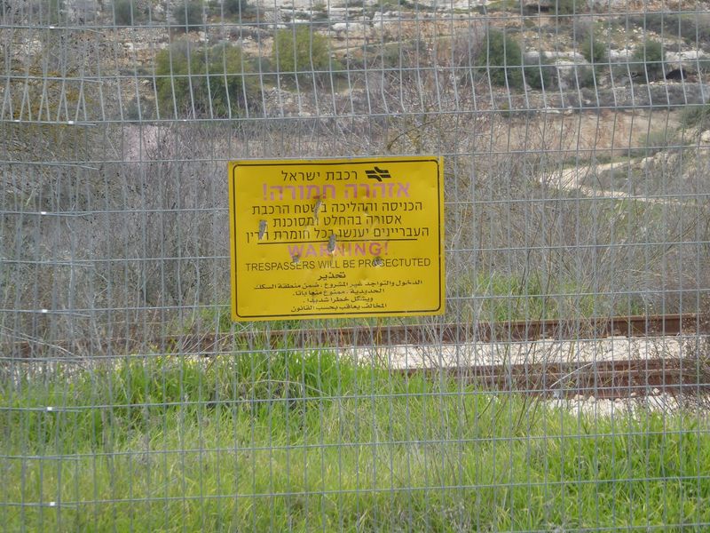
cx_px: 355
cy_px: 266
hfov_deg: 11.8
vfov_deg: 8.8
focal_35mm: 168
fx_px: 3446
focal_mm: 27.1
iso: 100
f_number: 5.4
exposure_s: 1/80
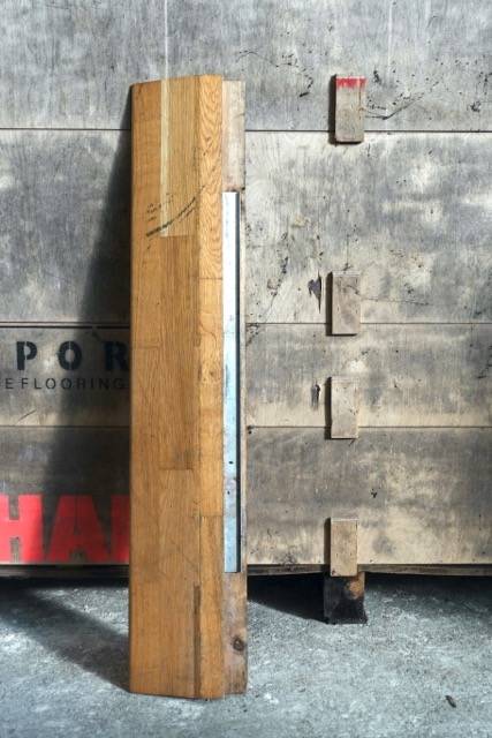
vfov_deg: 53.1
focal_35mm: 36
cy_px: 369
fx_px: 738
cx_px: 246
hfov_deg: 36.9
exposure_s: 1/250
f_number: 3.5
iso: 100
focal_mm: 13.34
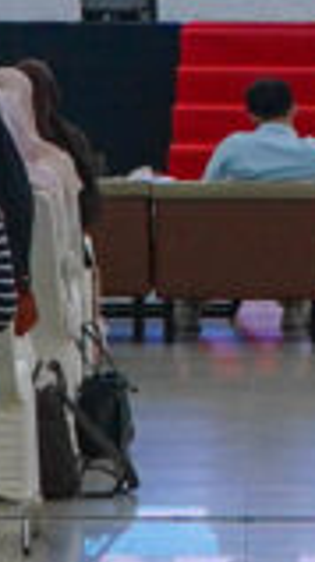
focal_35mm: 301
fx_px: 4486
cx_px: 340
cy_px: -221
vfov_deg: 7.1
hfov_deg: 4.0
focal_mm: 38
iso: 1250
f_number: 6.3
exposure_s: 1/125
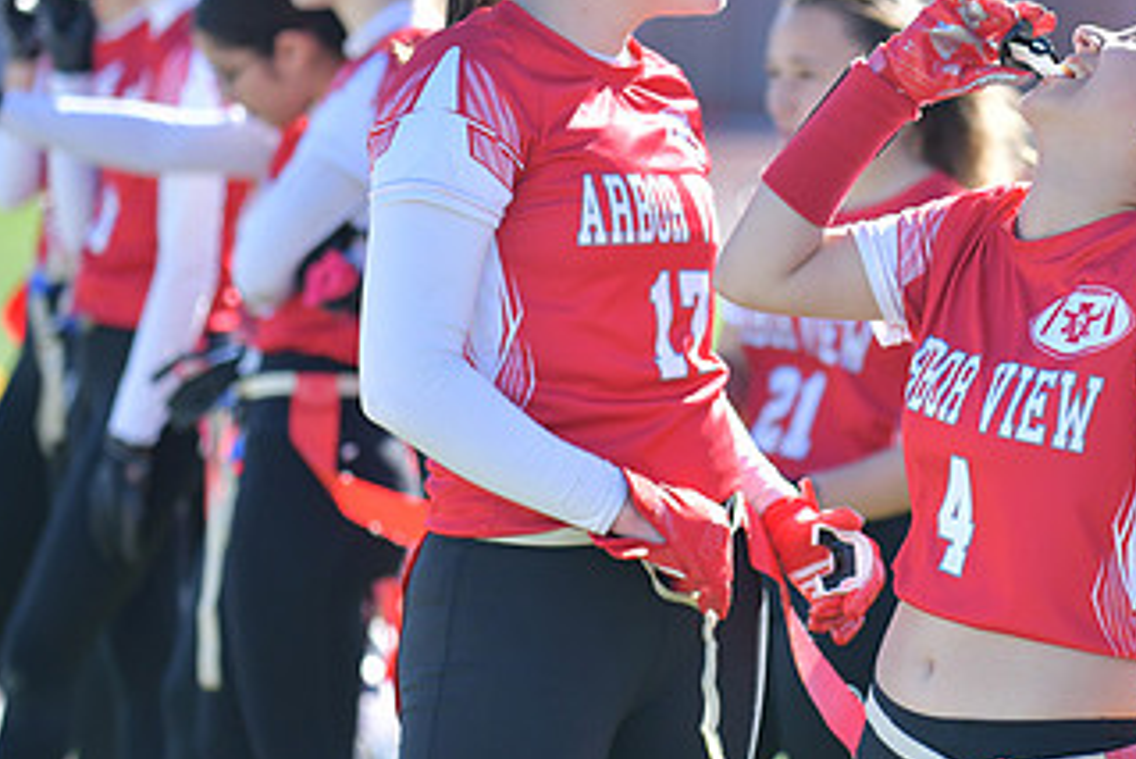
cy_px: 383
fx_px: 6882
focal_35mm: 218
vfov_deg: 6.3
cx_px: 908
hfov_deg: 9.4
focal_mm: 120
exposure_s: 1/6400
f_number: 2.8
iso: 1000
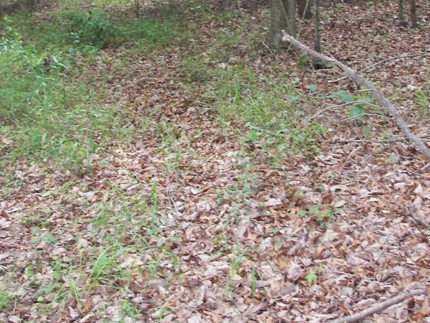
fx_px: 733
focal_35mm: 59
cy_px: 94
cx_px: 246
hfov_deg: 32.6
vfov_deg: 24.6
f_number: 2.8
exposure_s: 1/30
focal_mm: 6
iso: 100
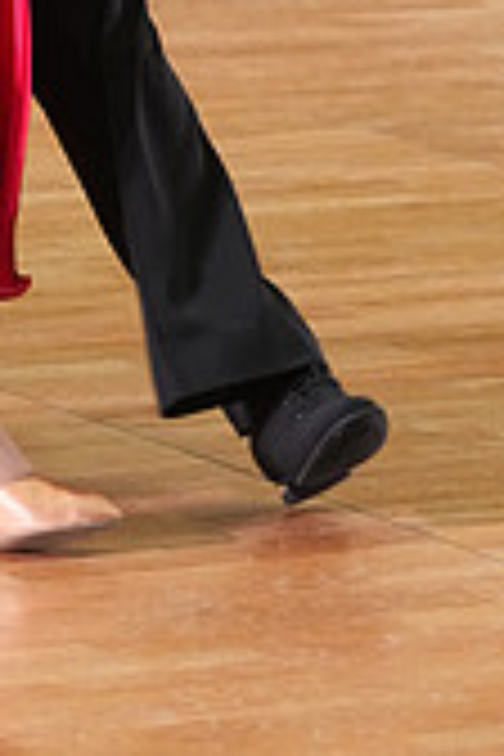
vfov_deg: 4.7
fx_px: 9134
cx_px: -178
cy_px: -486
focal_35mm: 435
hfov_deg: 3.2
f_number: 5
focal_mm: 126
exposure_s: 1/200
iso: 3200
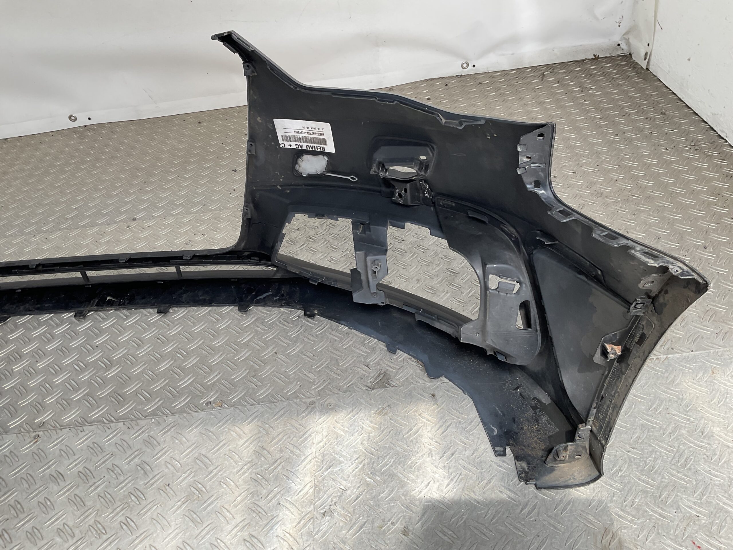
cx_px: 366
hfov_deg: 61.7
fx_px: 614
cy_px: 275
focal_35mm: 29
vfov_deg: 48.2
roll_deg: +10.3
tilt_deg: -37.8
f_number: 1.8
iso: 16
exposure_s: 1/305
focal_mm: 3
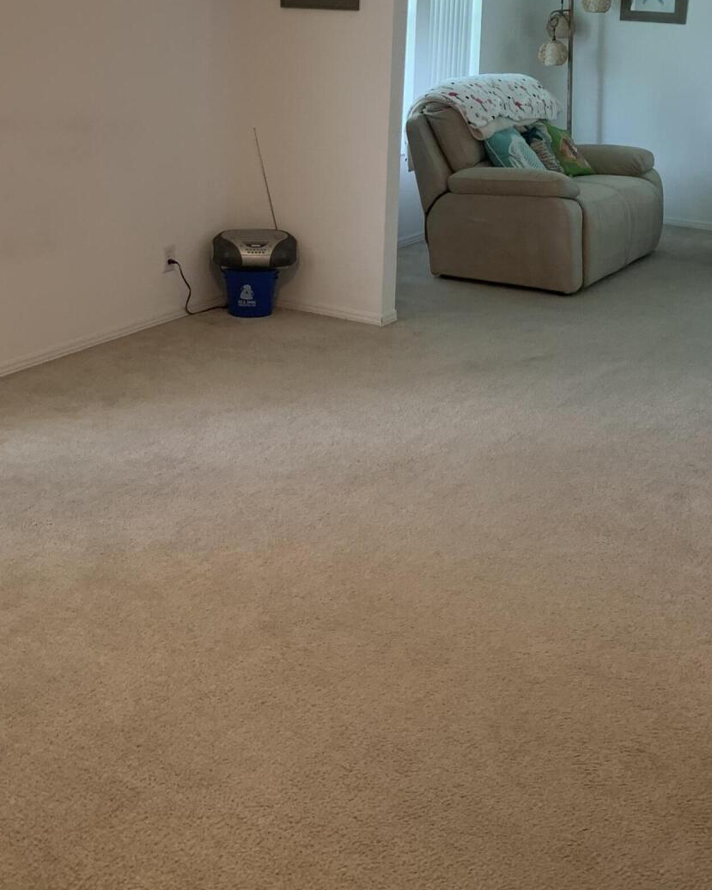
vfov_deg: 36.1
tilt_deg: -5.0
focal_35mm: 49
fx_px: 1290
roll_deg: -2.2
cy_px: 119
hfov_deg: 30.8
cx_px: 335
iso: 125
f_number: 1.8
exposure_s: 1/60
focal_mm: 4.25
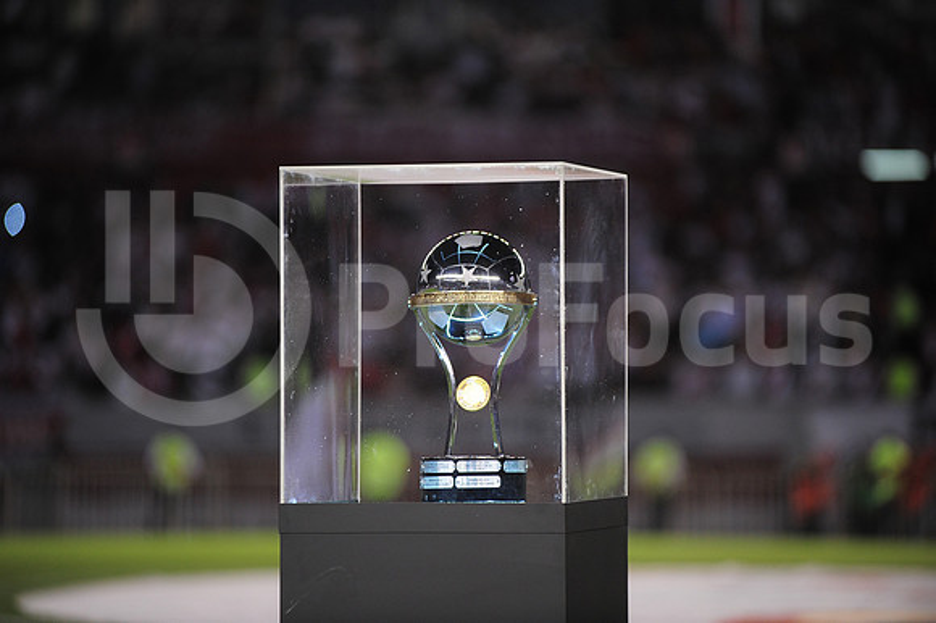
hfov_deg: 10.3
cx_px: 468
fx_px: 5197
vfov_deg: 6.9
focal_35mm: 200
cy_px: 312
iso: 1250
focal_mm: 200
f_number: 2.8
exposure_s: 1/400
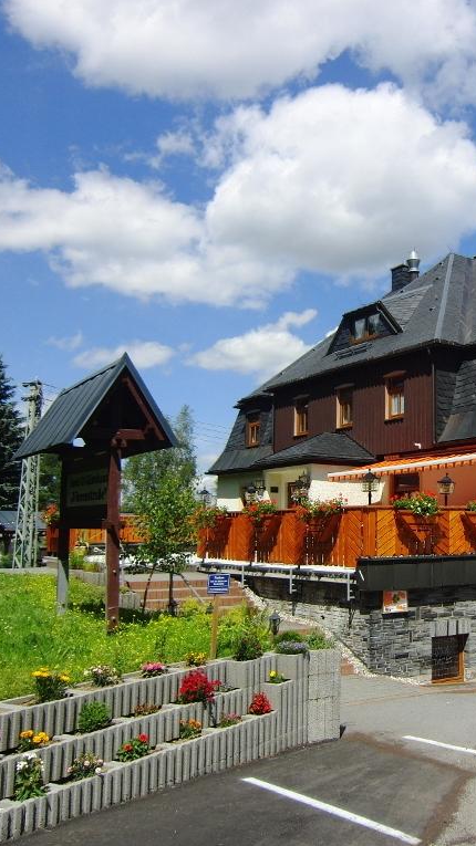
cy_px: 422
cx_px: 402
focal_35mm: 35
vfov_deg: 56.6
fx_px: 786
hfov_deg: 32.5
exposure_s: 1/250
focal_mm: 4.3
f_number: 7.5
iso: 100
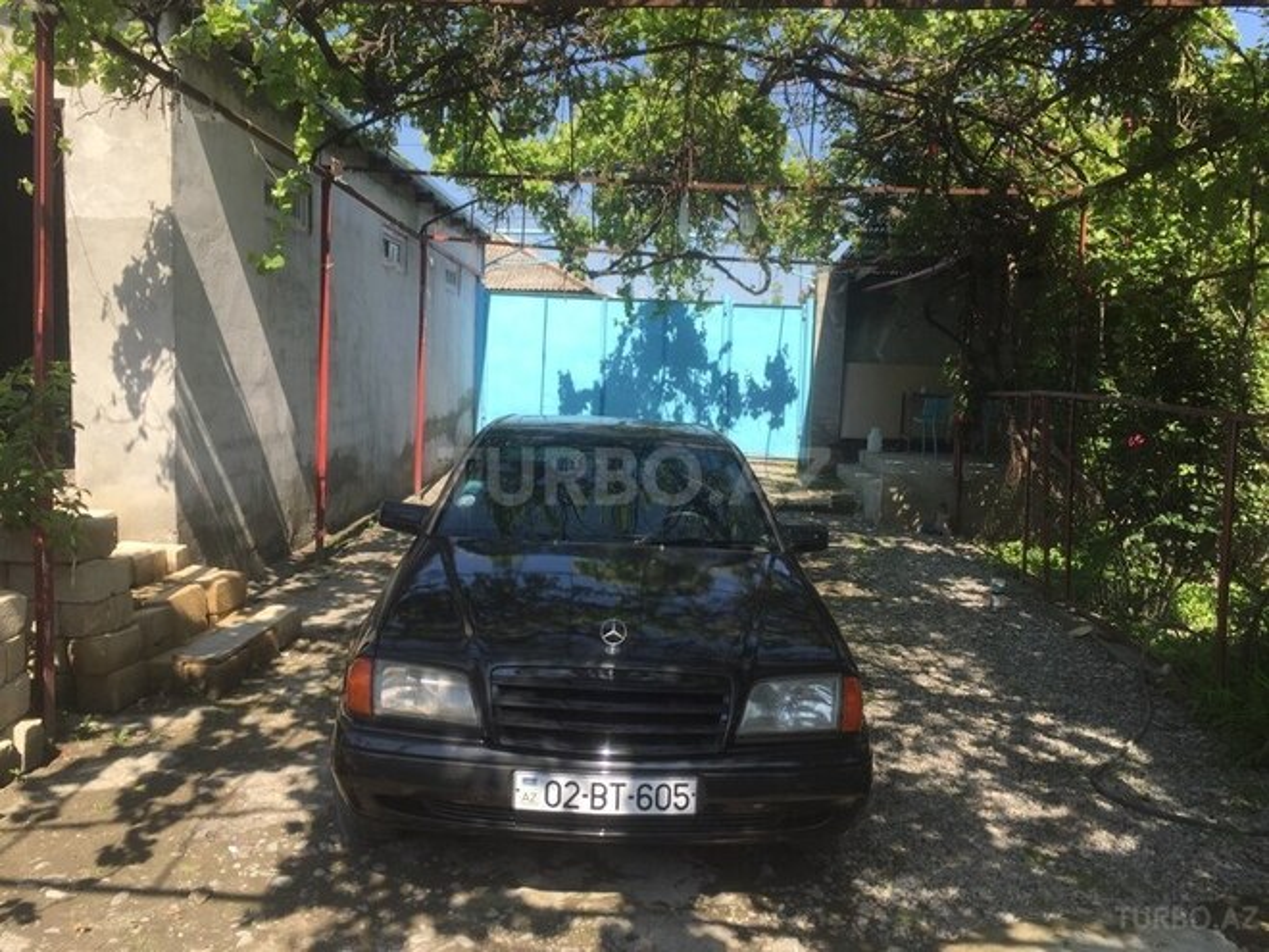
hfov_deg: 61.7
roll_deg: -2.5
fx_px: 1063
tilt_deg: -6.8
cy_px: 476
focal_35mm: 29
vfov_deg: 48.2
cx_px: 634
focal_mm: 4.15
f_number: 2.2
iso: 32
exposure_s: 1/1014
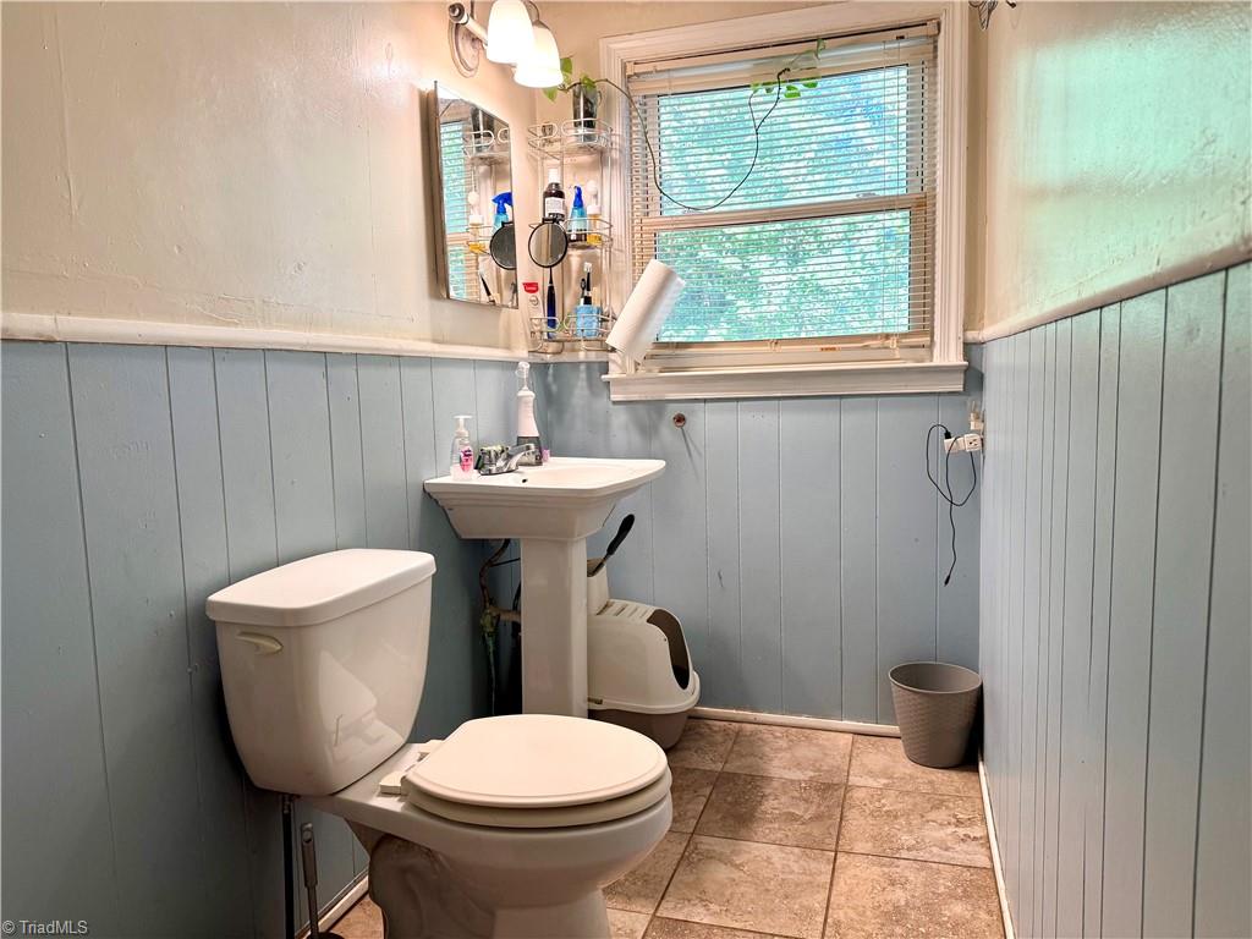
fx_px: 868
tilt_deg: -5.9
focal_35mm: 24
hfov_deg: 71.6
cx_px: 626
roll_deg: +1.3
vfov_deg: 56.8
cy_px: 470
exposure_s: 1/60
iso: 100
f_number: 1.78
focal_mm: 6.76
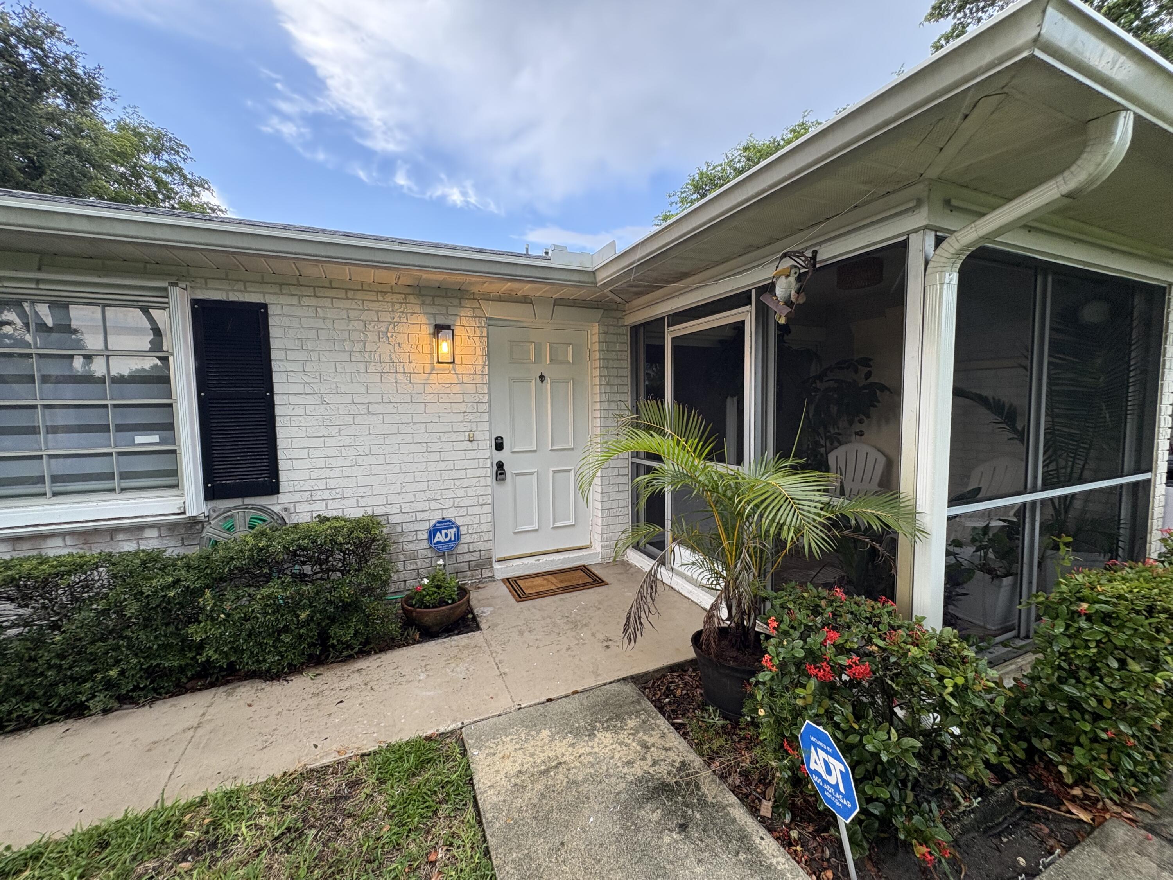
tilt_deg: -4.0
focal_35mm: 14
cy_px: 440
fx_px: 474
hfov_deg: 102.1
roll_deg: +1.0
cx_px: 586
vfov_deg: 85.7
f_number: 2.2
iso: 80
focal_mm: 2.22
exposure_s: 1/99
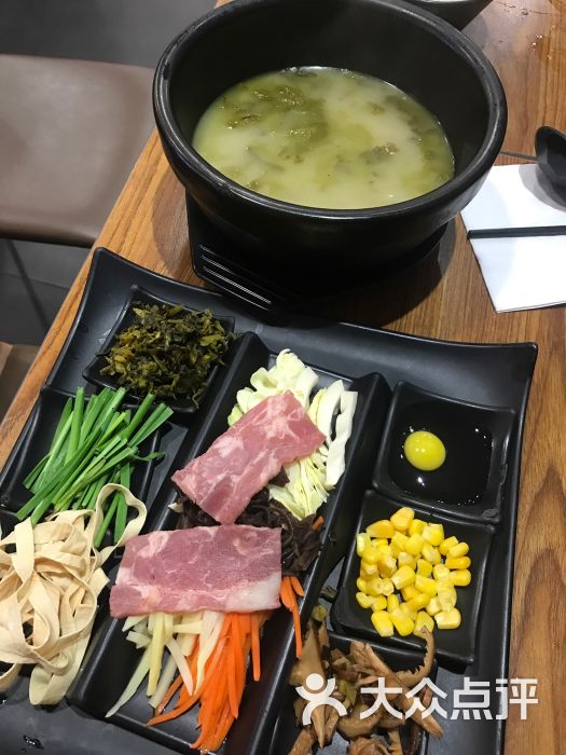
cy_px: 378
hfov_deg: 49.7
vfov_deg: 63.4
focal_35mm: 28
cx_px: 283
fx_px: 610
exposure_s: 1/17
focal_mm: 3.99
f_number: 1.8
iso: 64
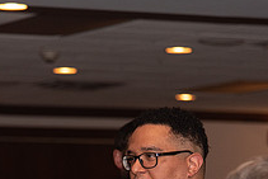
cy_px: 241
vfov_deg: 4.8
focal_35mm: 288
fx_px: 2145
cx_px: 86
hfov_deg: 7.1
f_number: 4
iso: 800
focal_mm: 105
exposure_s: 1/200
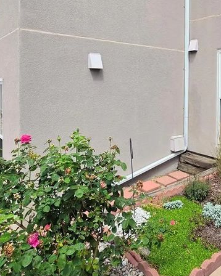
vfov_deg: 58.8
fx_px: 237
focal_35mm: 29
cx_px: 182
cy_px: 87
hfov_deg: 46.8
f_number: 1.9
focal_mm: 2.2
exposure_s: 1/1387
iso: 32
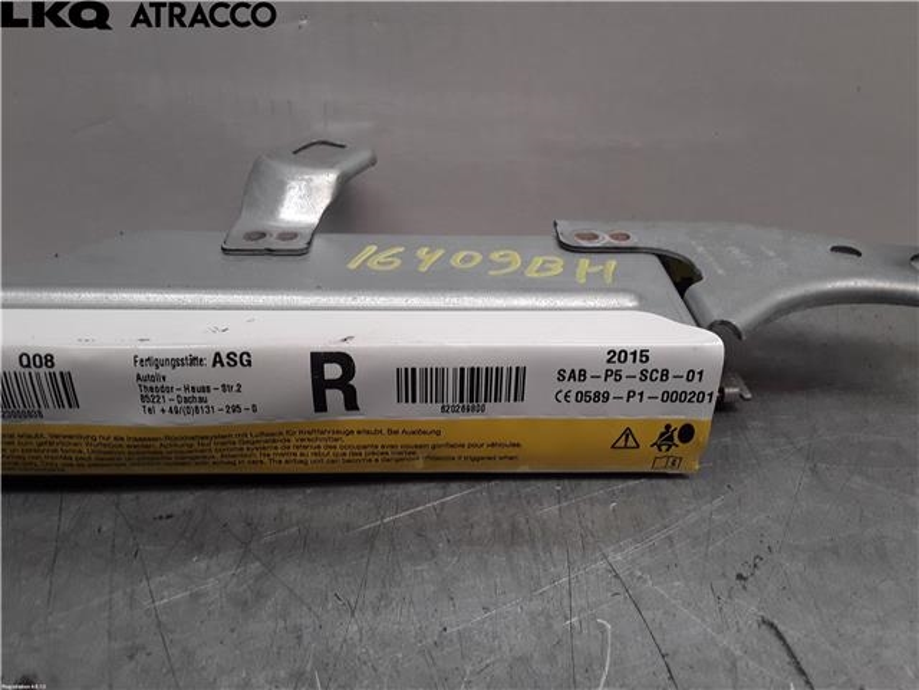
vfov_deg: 49.7
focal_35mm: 28
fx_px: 743
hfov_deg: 63.4
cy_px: 345
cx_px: 460
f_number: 1.9
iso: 40
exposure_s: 1/111
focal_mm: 2.91
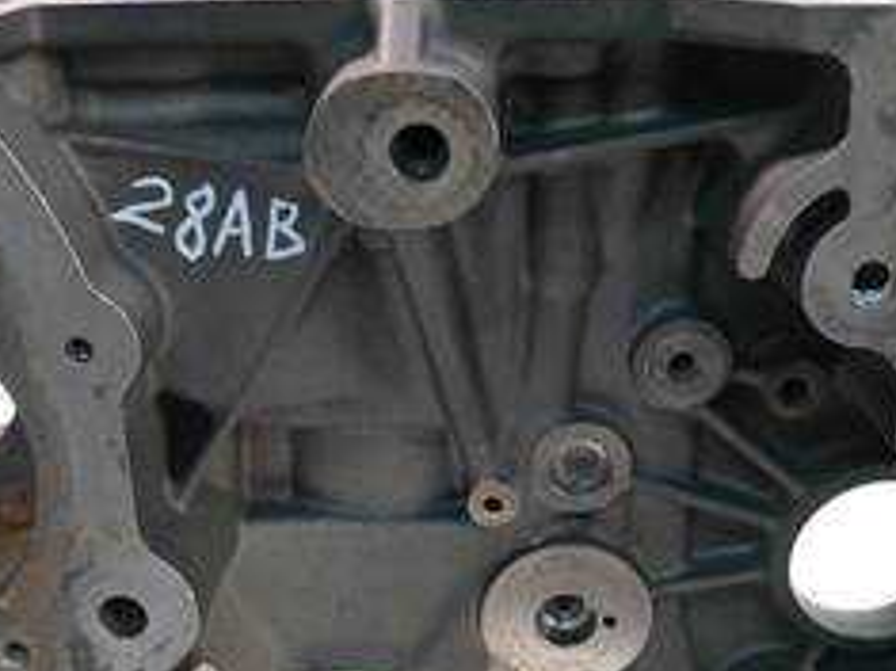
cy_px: 480
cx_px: 393
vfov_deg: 29.3
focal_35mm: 49
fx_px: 1268
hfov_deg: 38.9
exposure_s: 1/60
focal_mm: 12
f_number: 3.5
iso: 1250
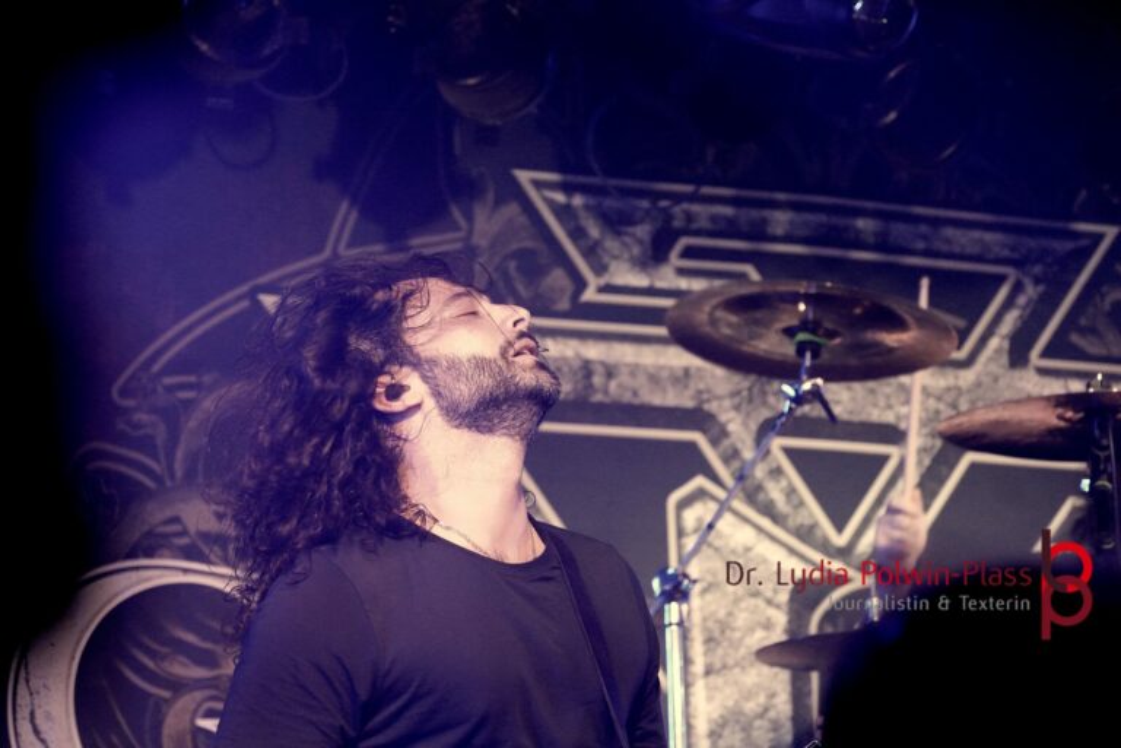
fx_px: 4811
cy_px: 374
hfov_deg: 13.3
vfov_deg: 8.9
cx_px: 560
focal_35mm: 154
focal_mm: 103
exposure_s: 1/160
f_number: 5.6
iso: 6400
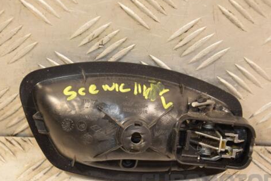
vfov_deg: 9.6
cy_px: 106
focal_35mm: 143
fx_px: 1073
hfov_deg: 14.4
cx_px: 131
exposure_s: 1/100
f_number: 5.3
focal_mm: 75
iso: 800
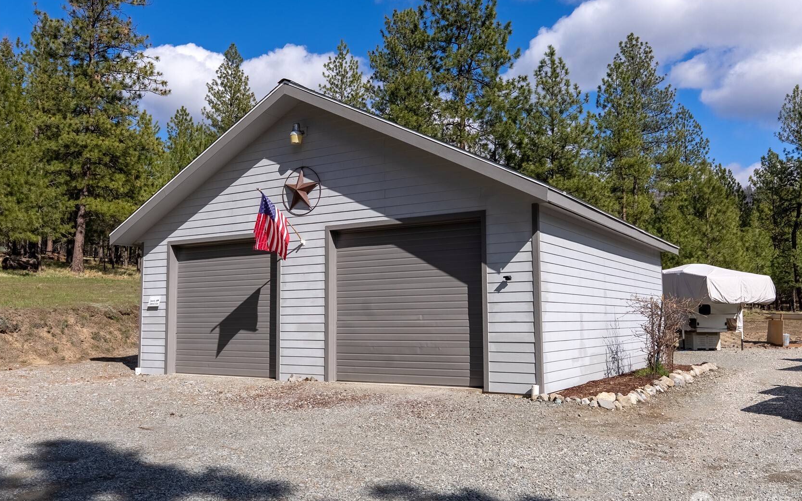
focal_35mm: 31
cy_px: 250
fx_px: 671
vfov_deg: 40.9
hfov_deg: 61.7
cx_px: 400
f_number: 8
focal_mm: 29.7
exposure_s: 1/8000
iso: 100
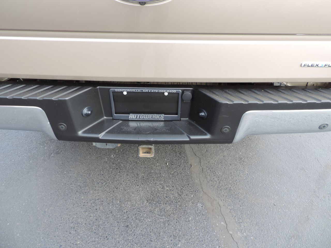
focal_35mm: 24
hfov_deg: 71.6
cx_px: 166
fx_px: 229
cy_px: 124
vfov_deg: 56.8
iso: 80
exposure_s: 1/80
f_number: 3
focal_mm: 4.3
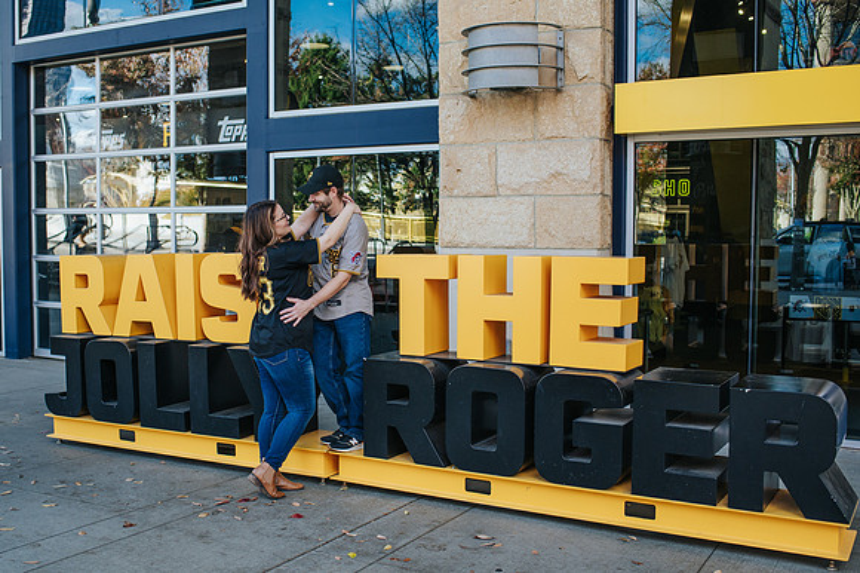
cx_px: 376
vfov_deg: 33.4
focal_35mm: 40
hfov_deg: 48.5
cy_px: 287
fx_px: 952
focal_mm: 35
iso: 400
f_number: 3.5
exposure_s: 1/500
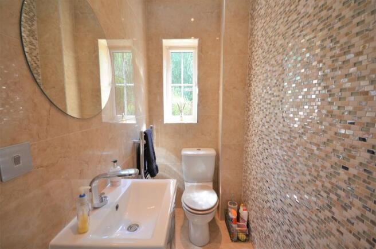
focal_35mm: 15
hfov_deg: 100.5
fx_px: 156
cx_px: 188
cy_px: 124
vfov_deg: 77.0
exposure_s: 1/80
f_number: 4.5
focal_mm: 10
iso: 400
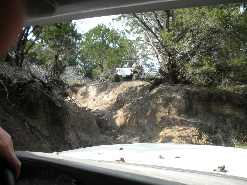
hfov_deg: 52.6
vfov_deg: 40.7
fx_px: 250
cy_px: 92
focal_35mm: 35
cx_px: 124
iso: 64
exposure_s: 1/175
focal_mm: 6.3
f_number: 3.5
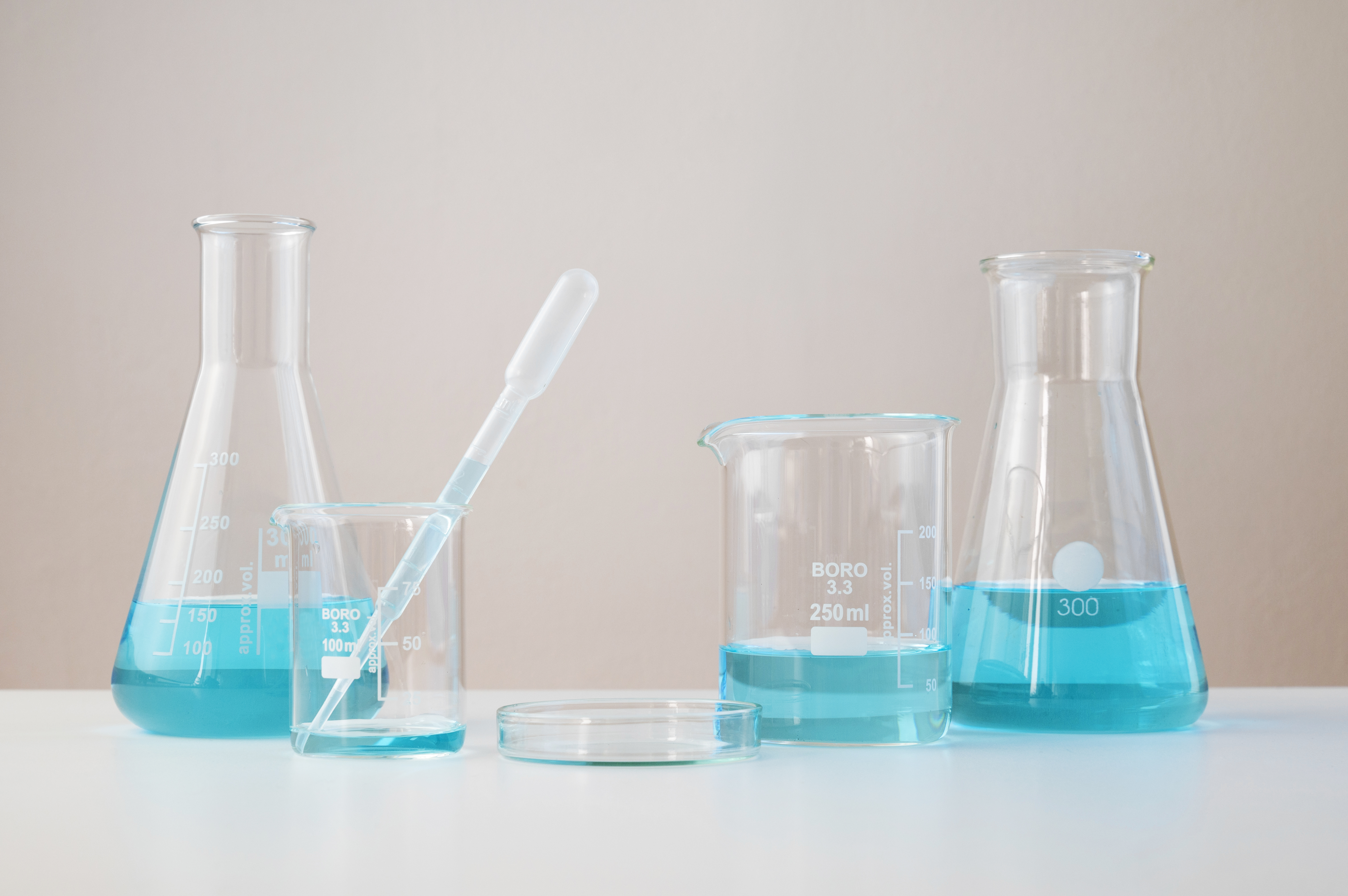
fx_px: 2470
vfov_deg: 20.6
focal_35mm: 66
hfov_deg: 30.5
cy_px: 448
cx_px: 674
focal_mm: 66
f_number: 11
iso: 500
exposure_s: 1/125
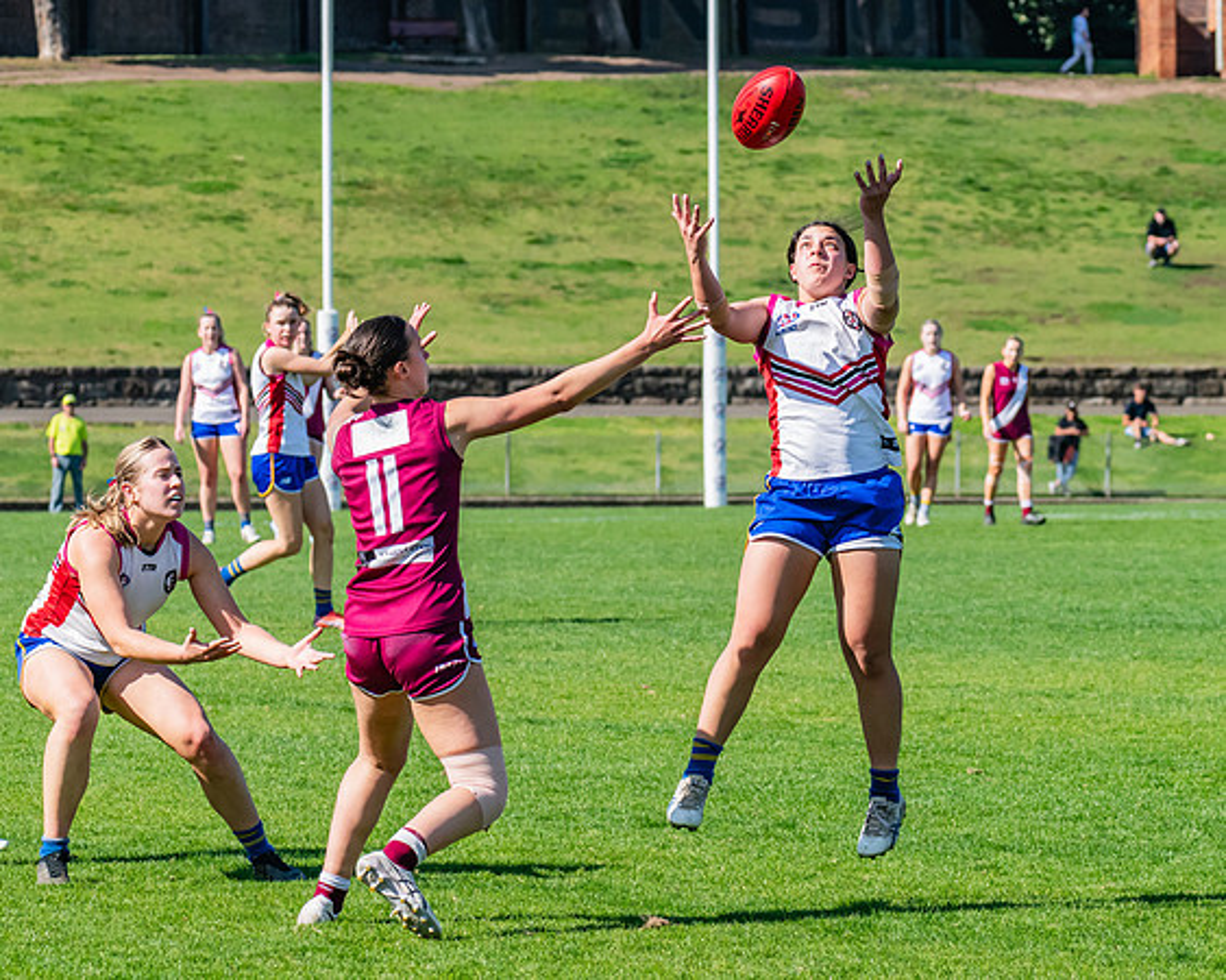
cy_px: 604
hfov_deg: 7.7
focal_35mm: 250
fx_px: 9068
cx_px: 889
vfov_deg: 6.2
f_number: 9
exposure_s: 1/1250
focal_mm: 170
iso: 800
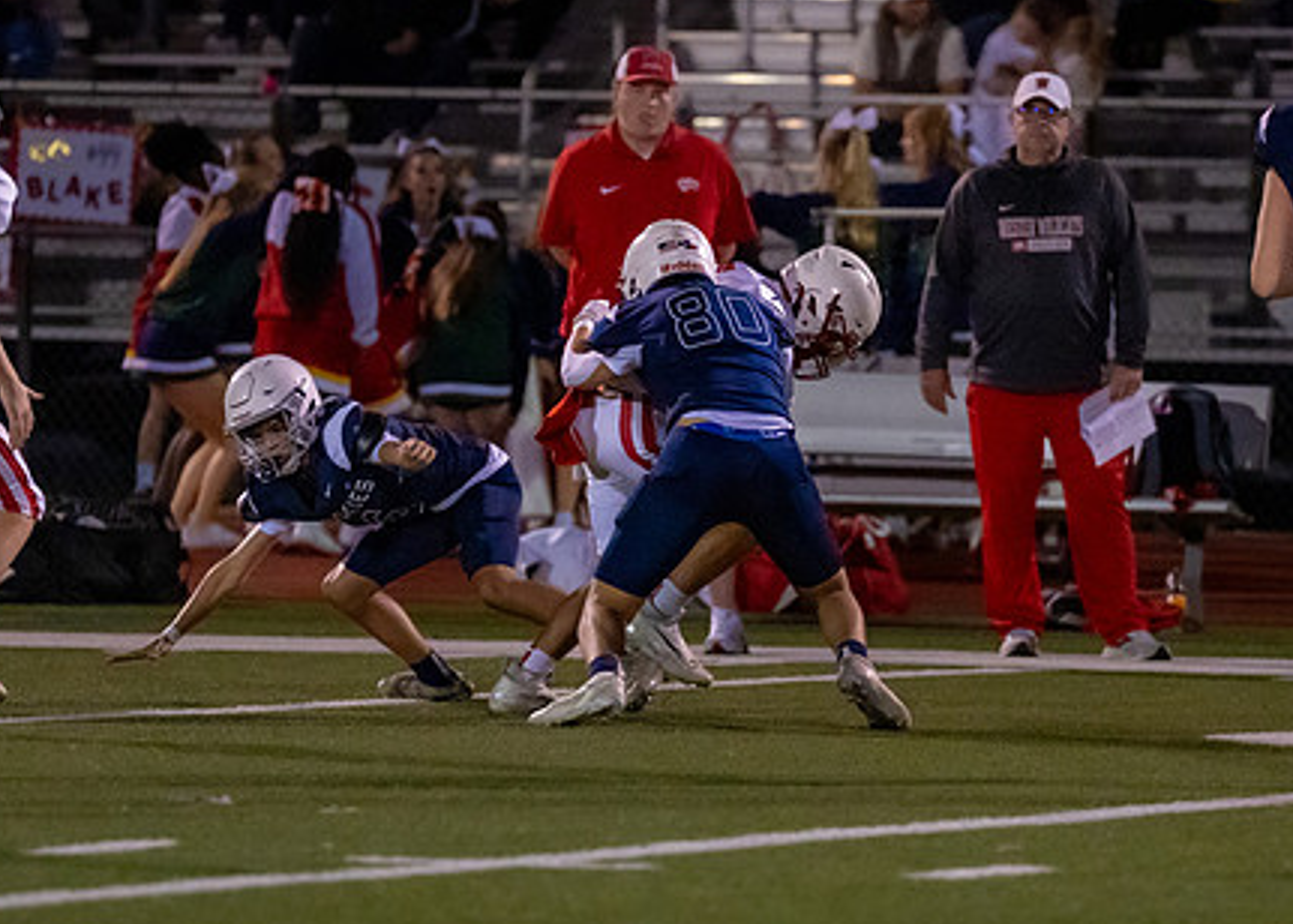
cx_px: 722
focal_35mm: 484
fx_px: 17776
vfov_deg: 3.0
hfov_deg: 4.2
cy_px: 341
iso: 5000
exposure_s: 1/1250
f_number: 2.8
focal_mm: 200
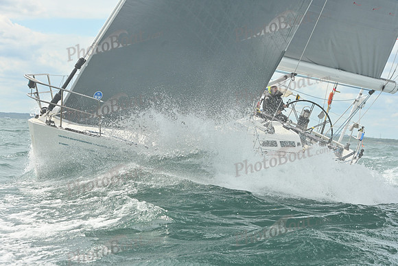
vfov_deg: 14.9
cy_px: 133
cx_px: 199
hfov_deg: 22.1
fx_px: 1017
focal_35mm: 92
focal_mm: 92
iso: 320
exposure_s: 1/1250
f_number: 8
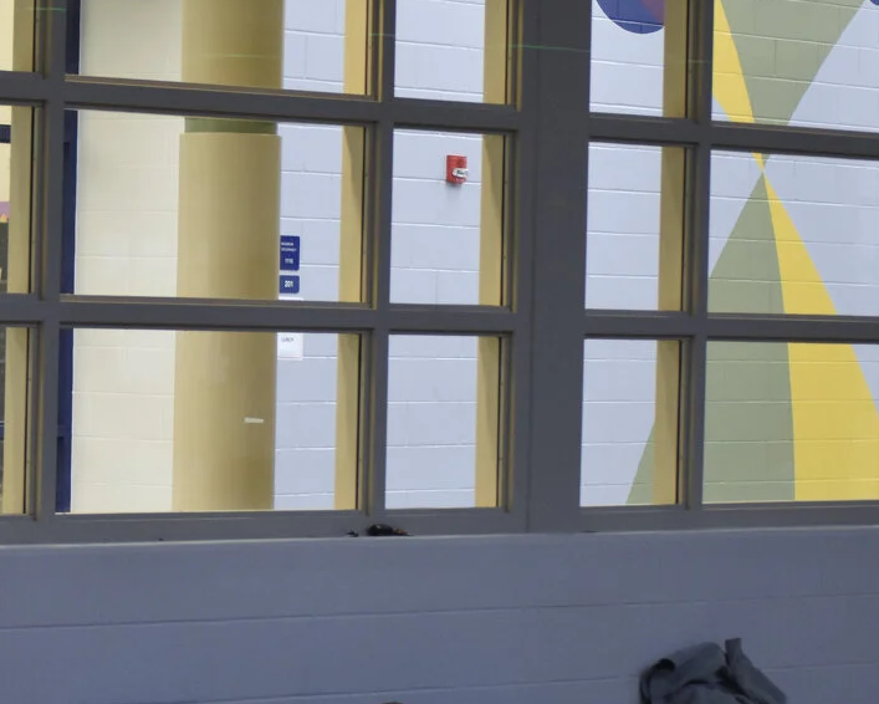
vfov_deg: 8.8
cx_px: 180
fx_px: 4555
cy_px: 495
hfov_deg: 11.0
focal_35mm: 175
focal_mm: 55
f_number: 4
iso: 1600
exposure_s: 1/60
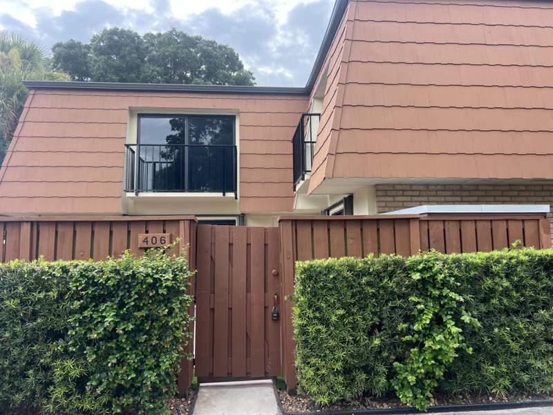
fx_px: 415
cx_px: 276
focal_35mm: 26
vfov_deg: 53.1
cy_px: 208
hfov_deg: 67.3
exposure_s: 1/162
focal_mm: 5.7
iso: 64
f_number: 1.5
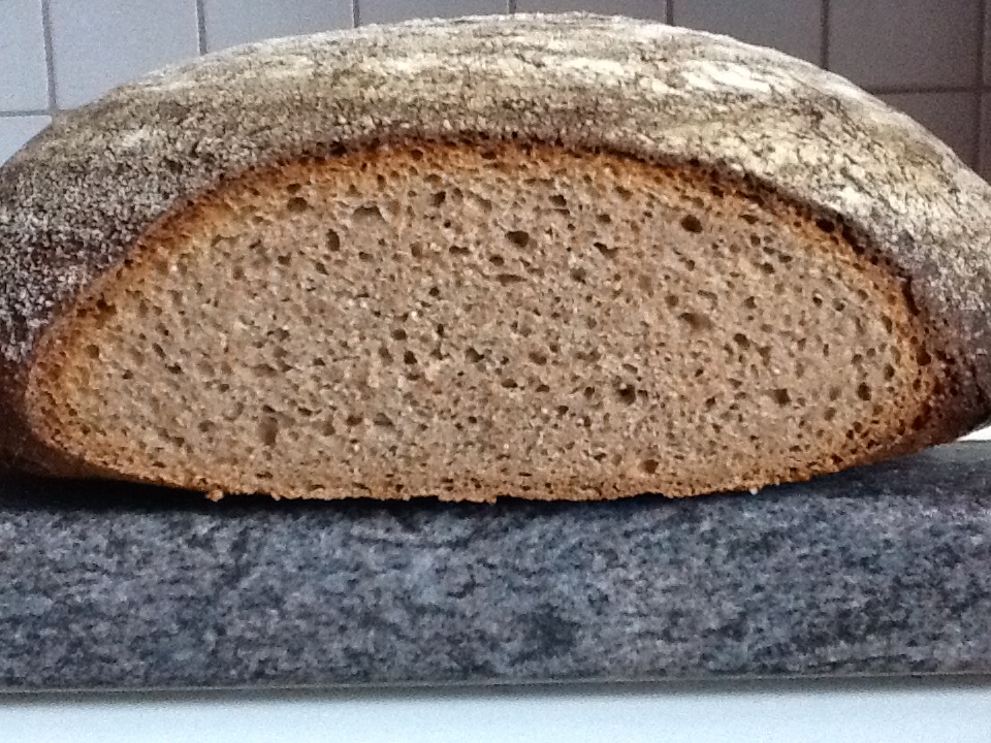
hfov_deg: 42.9
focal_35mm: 44
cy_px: 372
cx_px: 496
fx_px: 1260
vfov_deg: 32.9
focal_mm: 2.03
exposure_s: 1/17
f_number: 2.4
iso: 320
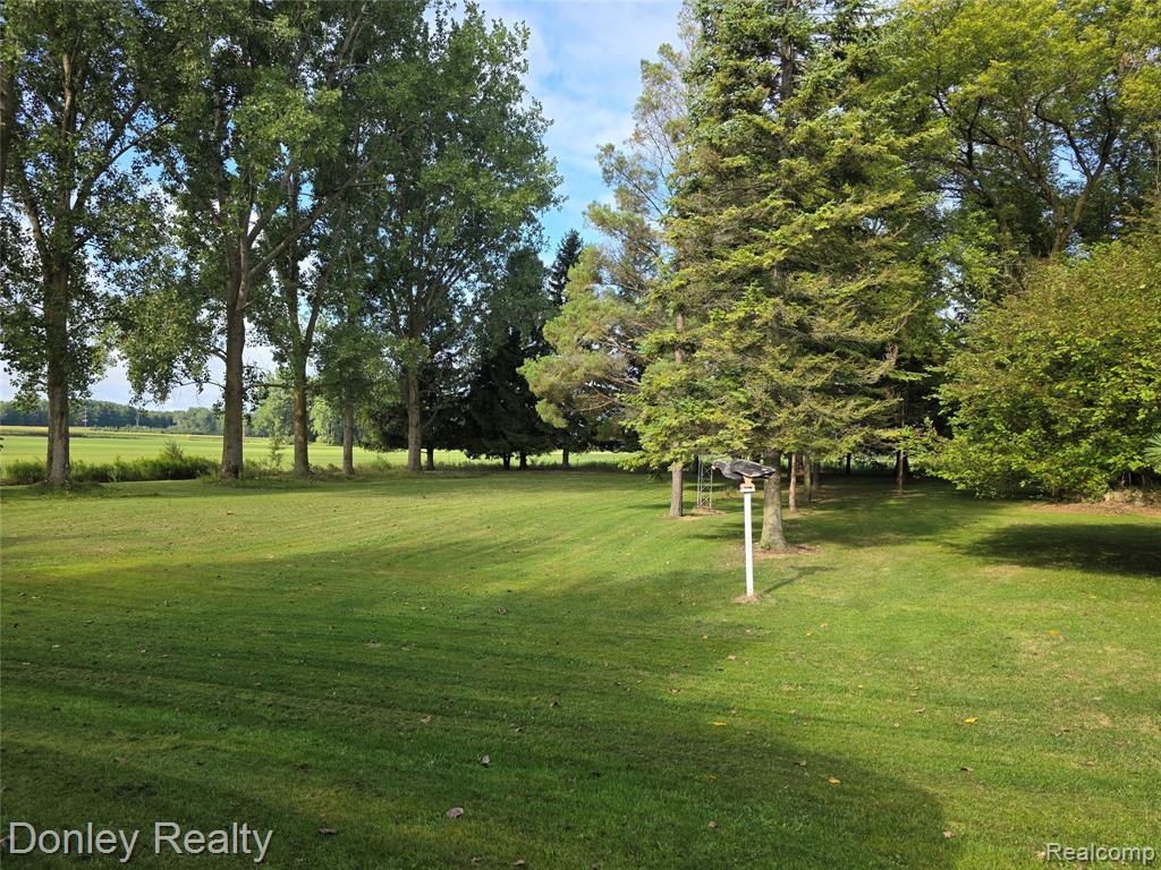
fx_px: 771
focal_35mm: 23
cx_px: 580
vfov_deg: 58.9
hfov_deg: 73.9
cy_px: 435
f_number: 1.7
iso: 80
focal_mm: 6.3
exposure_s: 1/1799
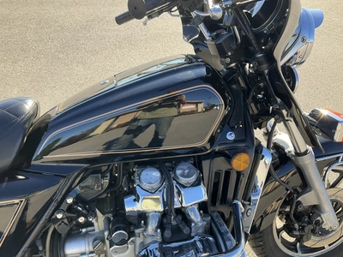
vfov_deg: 48.2
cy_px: 128
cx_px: 172
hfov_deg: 61.7
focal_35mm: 29
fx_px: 287
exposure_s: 1/340
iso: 25
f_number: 1.8
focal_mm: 3
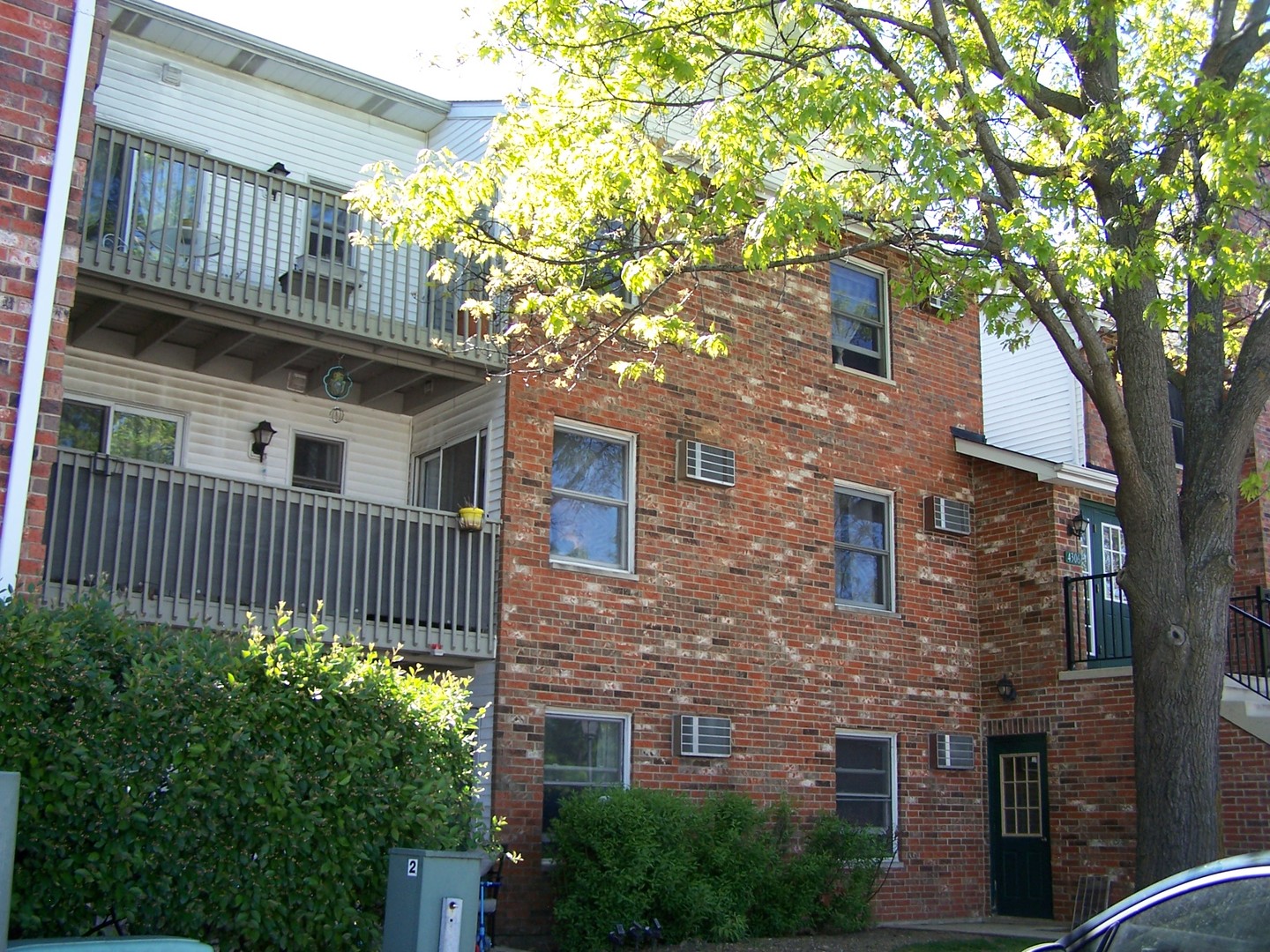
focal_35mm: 38
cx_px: 635
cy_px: 476
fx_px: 1394
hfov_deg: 49.0
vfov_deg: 37.7
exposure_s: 1/160
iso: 80
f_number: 2.8
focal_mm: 6.3
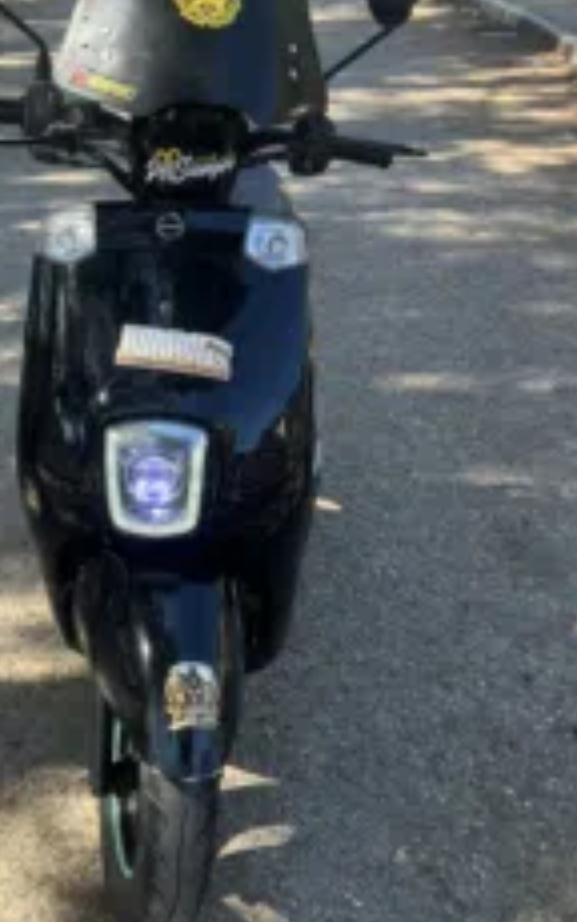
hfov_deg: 26.7
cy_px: 525
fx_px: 1206
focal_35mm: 48
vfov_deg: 41.7
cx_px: 172
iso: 50
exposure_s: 1/533
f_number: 1.5
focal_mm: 5.7
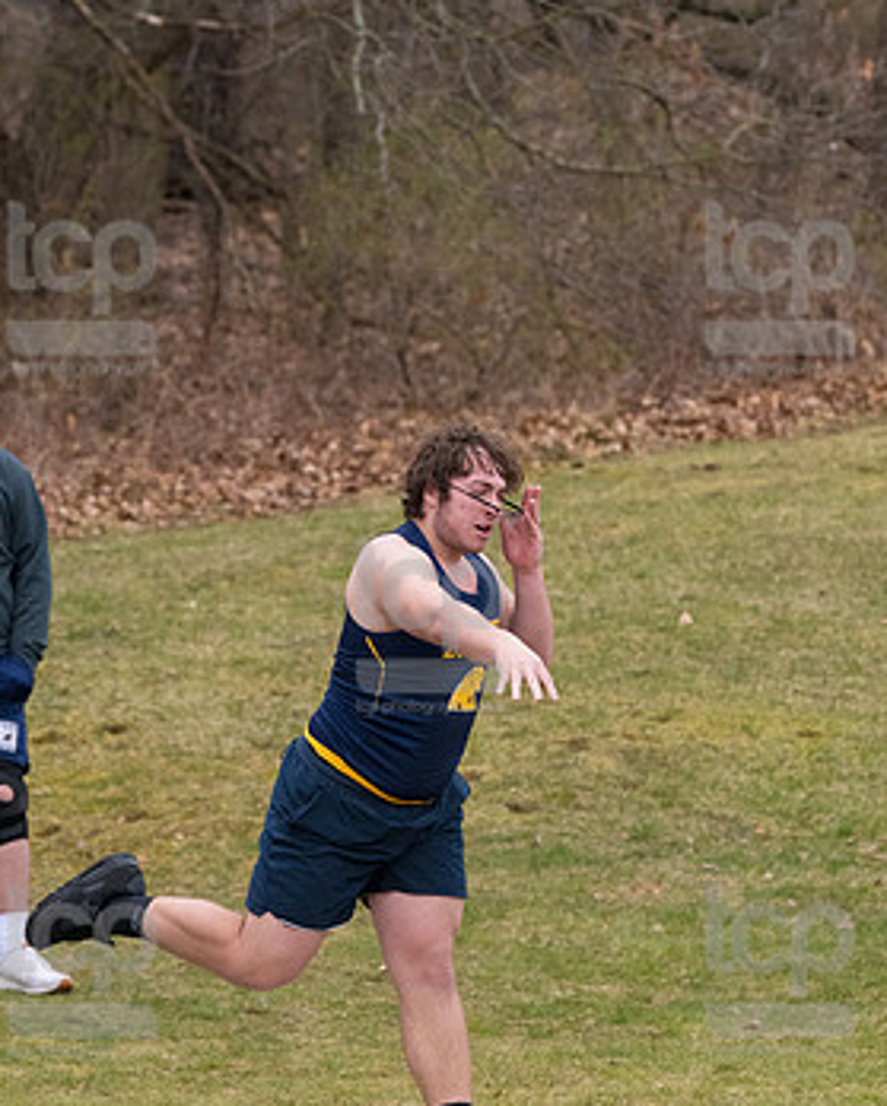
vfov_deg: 6.3
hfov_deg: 5.0
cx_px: 431
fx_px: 10126
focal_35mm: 309
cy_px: 626
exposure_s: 1/2000
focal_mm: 170
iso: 2000
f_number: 5
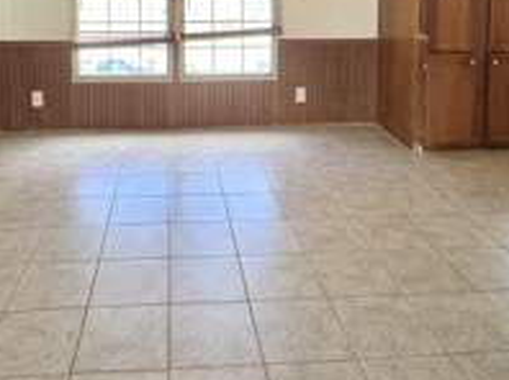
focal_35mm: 34
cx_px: 203
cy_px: 12
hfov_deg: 53.6
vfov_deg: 37.8
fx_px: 499
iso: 125
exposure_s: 1/120
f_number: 2.2
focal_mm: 2.22
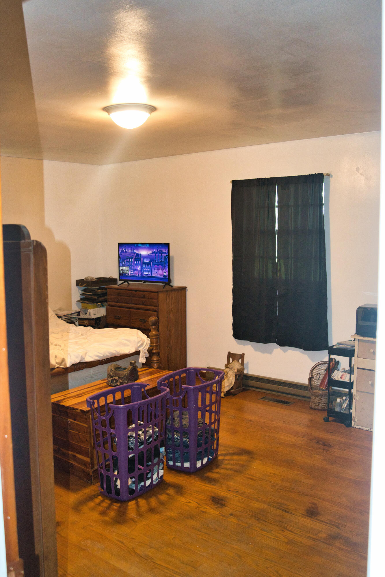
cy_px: 288
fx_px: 545
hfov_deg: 38.9
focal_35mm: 34
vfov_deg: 55.8
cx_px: 192
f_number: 4.5
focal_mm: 34
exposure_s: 1/160
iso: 6400
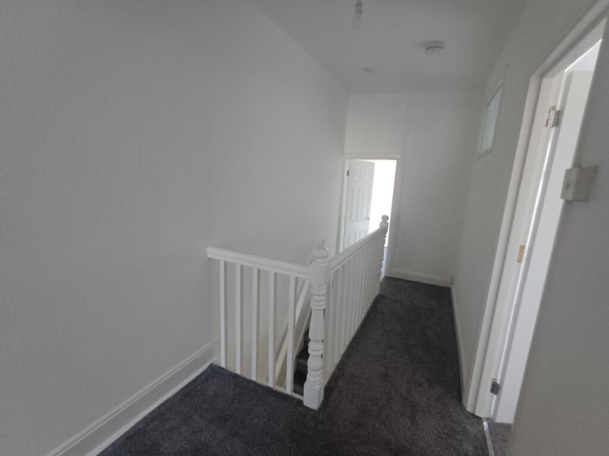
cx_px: 304
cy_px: 228
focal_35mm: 16
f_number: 2.2
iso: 250
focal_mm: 1.64
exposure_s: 1/25
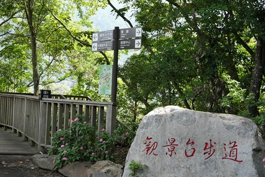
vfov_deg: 21.3
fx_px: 470
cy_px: 77
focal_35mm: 64
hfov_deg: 31.0
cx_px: 66
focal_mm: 30.4
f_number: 8
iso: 2000
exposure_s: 1/640
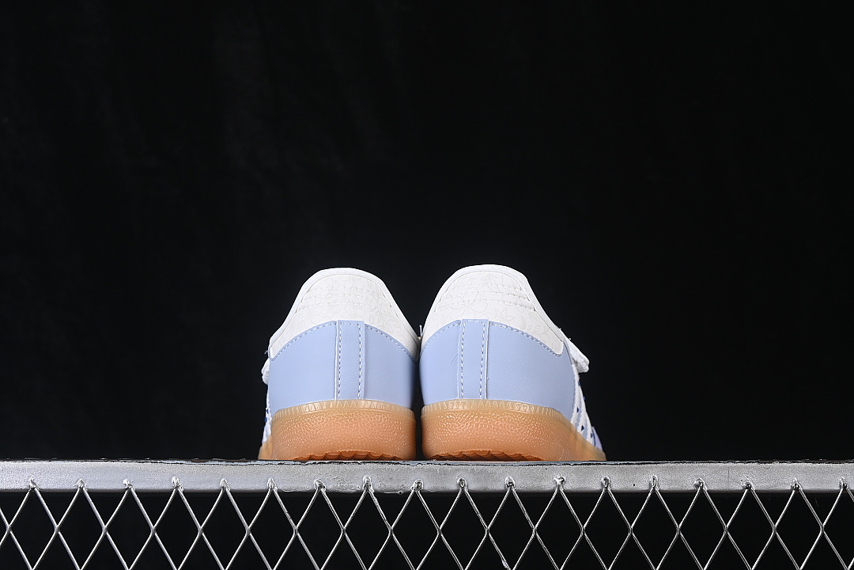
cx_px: 427
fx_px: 1779
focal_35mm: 75
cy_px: 285
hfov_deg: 27.0
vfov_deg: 18.2
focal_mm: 50
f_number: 8
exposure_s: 1/80
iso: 160
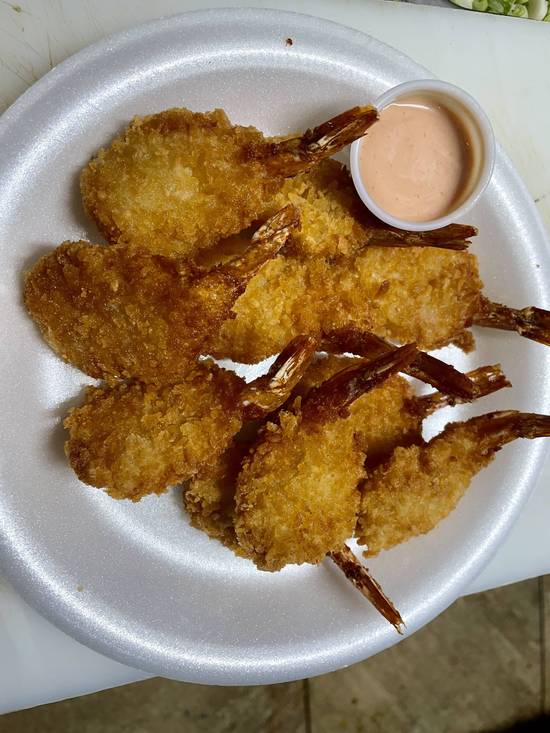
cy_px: 366
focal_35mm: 26
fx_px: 551
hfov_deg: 53.1
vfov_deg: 67.3
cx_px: 275
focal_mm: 4.2
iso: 64
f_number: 1.6
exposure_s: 1/120
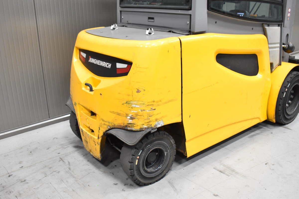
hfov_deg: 53.1
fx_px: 299
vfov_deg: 36.9
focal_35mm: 36
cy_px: 100
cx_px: 150
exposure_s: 1/40
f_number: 4.5
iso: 1600
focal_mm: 24
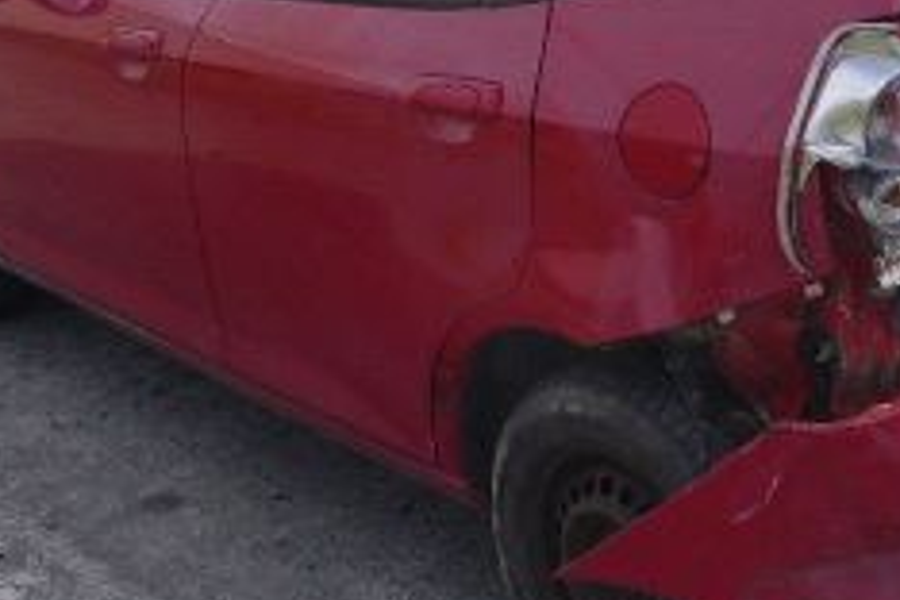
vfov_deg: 18.8
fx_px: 1775
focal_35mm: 71
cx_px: 631
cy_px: 42
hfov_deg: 28.2
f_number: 3.9
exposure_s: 1/400
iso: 100
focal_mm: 4.5
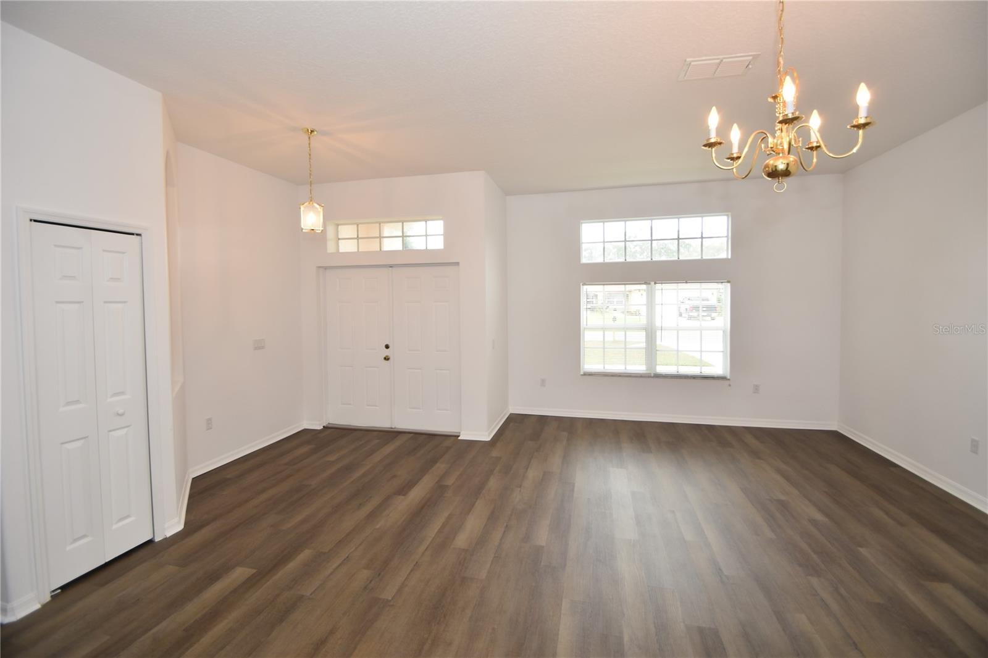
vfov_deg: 77.3
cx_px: 494
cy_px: 329
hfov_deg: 100.4
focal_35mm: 15
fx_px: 412
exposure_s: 1/60
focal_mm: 10
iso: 200
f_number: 4
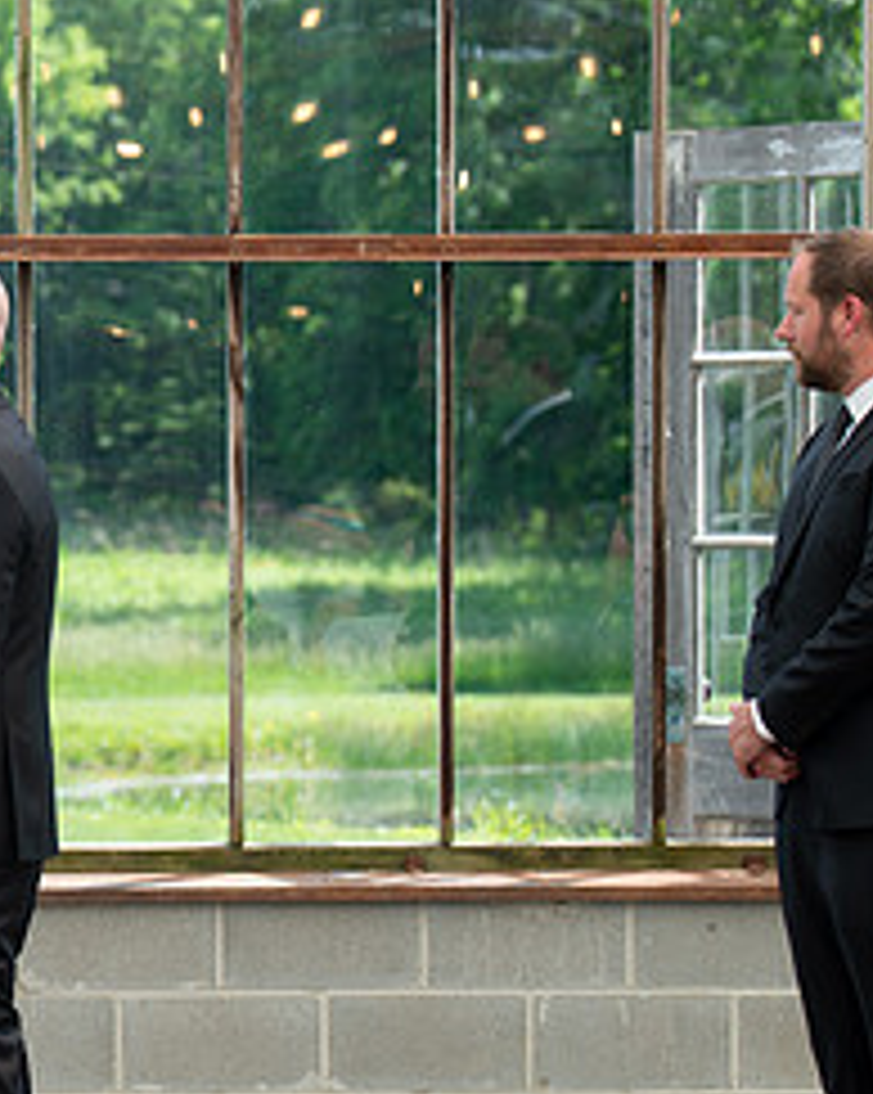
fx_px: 6856
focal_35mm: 212
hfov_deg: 7.2
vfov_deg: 9.1
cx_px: -250
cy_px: 682
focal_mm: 92
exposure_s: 1/250
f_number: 4.5
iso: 160
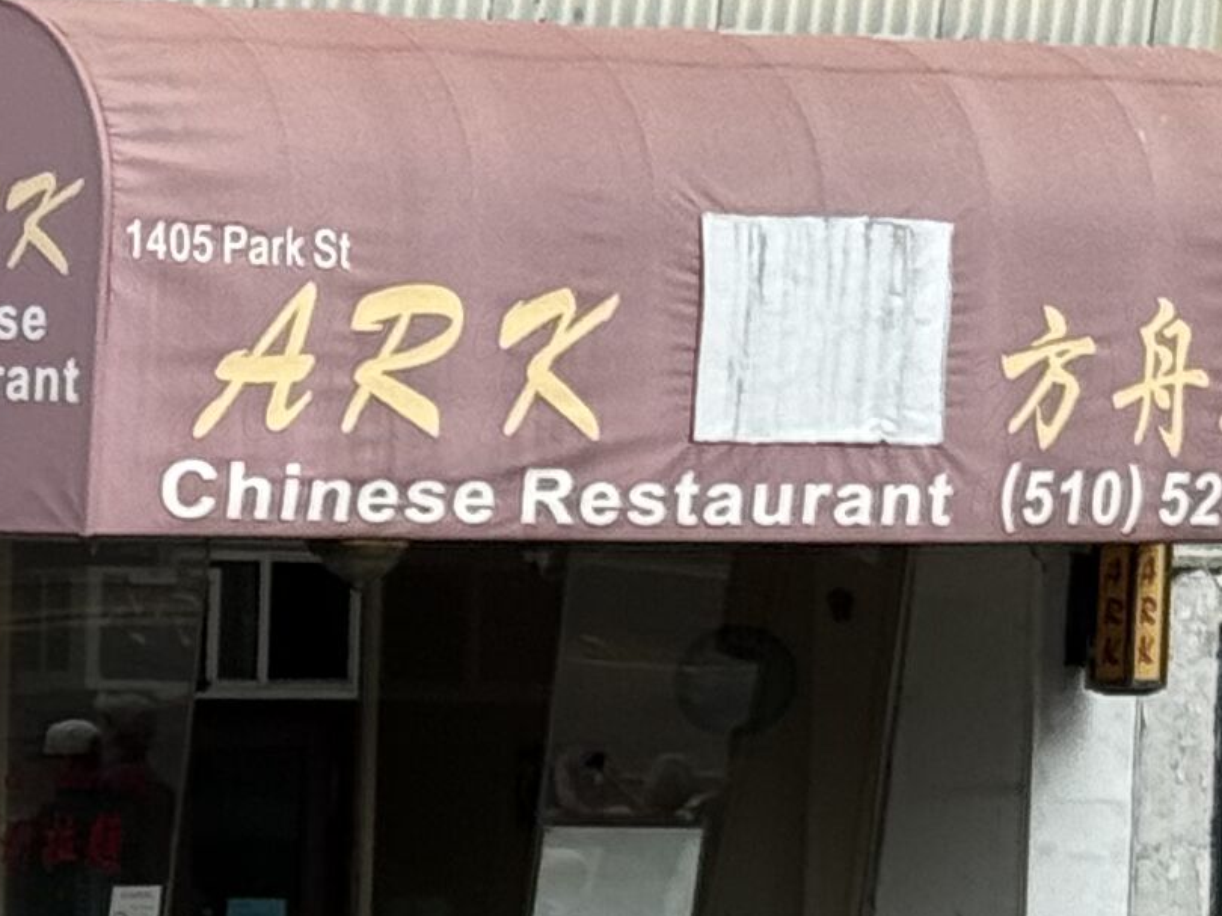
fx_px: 8435
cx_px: -1472
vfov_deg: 6.0
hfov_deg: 7.8
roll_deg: -0.7
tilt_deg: -6.2
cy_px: 1879
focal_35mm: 239
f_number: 1.78
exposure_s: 1/2273
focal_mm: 6.76
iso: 64
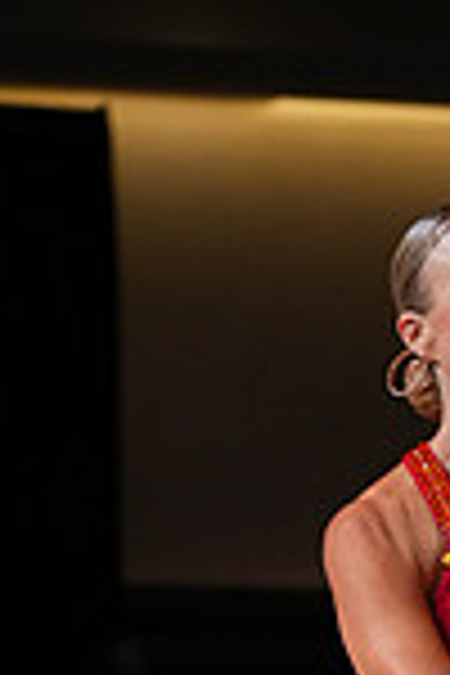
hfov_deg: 3.4
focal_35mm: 407
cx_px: 749
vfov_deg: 5.0
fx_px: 7631
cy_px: 1152
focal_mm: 105
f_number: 4
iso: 2000
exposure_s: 1/200
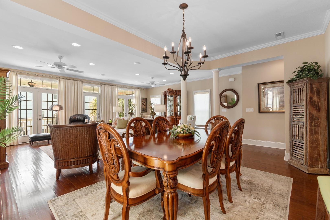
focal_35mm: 15
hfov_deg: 100.4
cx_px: 165
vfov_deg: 77.3
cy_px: 110
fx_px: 137
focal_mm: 10
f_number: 4.5
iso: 100
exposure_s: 1/8
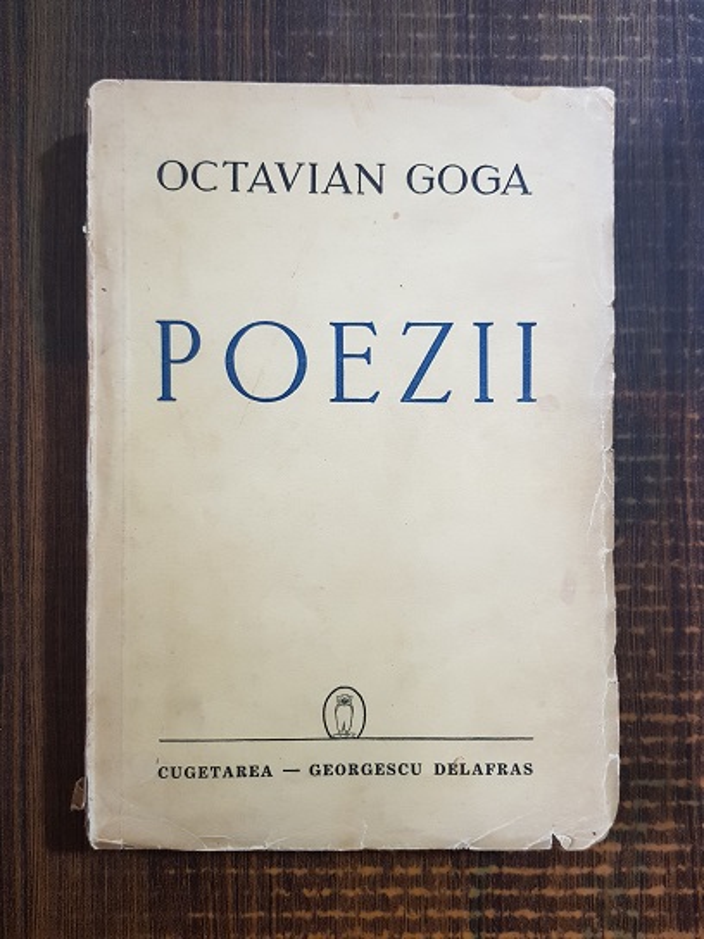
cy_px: 470
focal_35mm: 26
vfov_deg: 67.3
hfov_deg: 53.1
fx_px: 705
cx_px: 352
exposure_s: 1/25
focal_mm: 4.3
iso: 200
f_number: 1.7
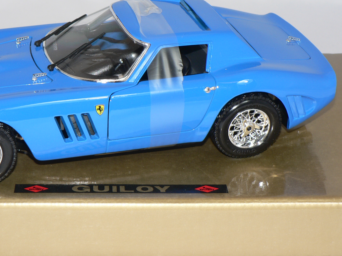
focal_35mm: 102
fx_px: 1008
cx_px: 106
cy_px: 77
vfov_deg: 14.5
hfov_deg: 19.2
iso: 80
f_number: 3.2
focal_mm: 11.6
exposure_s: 1/60
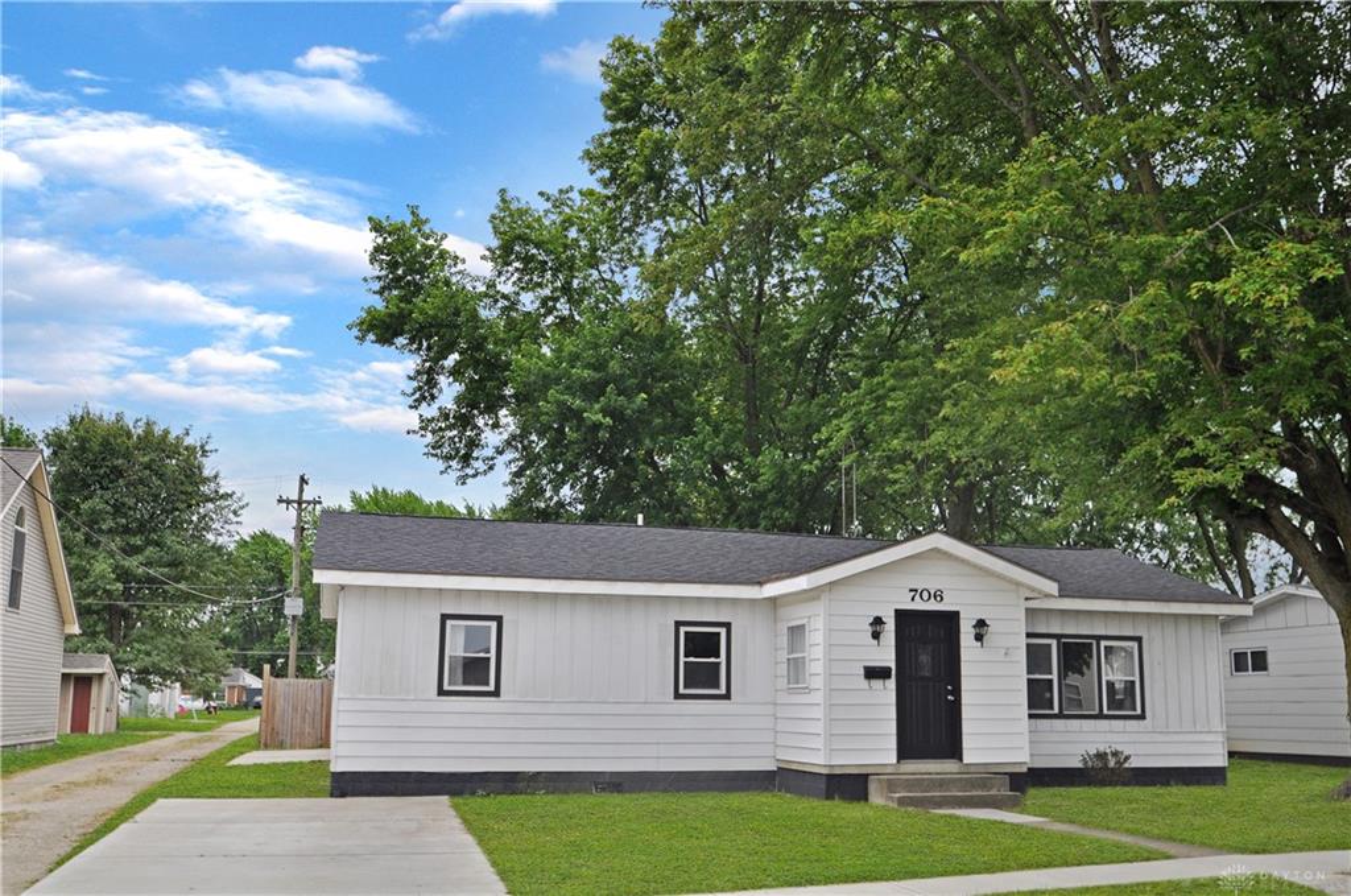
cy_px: 448
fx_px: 1180
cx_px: 676
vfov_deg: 41.6
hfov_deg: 59.6
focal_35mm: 32
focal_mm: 21
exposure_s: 1/200
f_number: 7.1
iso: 200
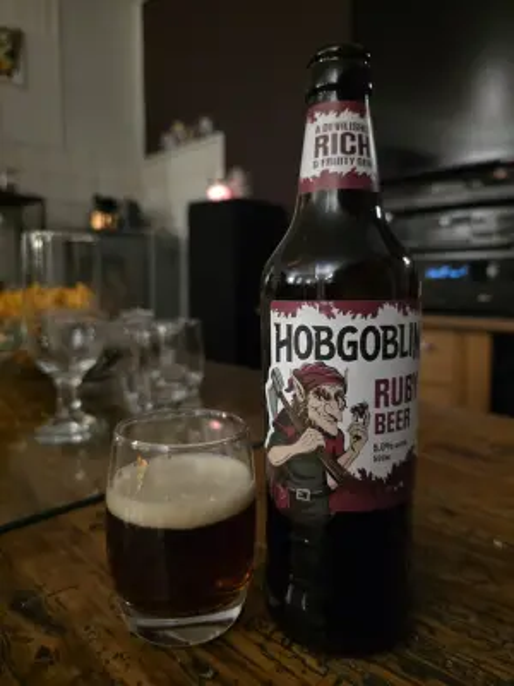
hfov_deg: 58.9
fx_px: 455
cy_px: 343
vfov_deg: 73.9
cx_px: 257
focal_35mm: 23
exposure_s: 1/16.7
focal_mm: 6.3
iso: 2000
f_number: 1.7
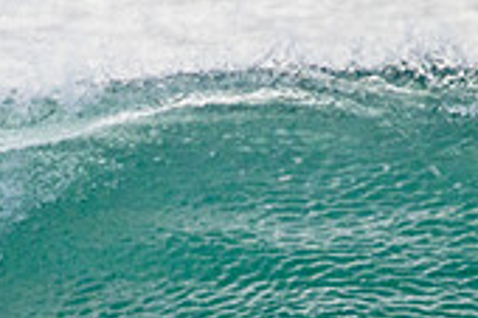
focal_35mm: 3736
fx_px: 49557
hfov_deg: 0.6
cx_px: -276
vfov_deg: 0.4
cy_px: 470
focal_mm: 800
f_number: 11
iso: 1100
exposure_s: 1/2000
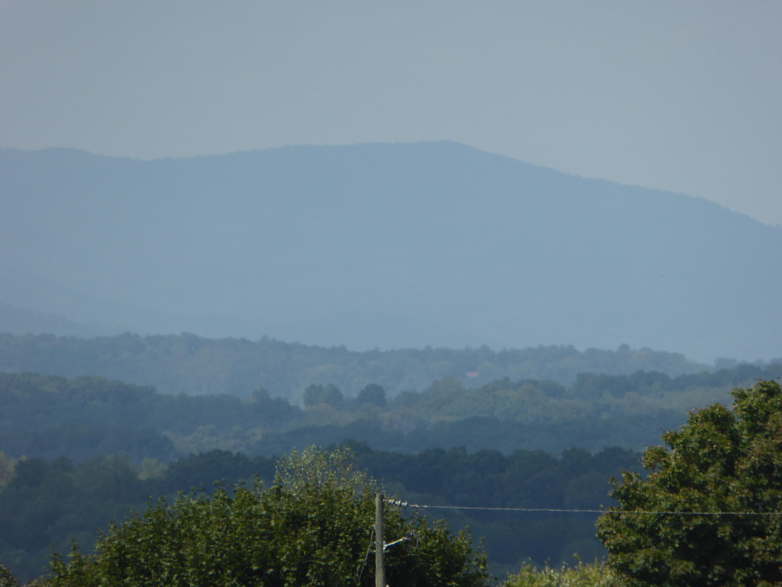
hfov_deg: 2.8
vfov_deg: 2.1
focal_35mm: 710
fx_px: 16039
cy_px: 294
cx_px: 391
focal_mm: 114.4
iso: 100
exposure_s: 1/500
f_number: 6.2
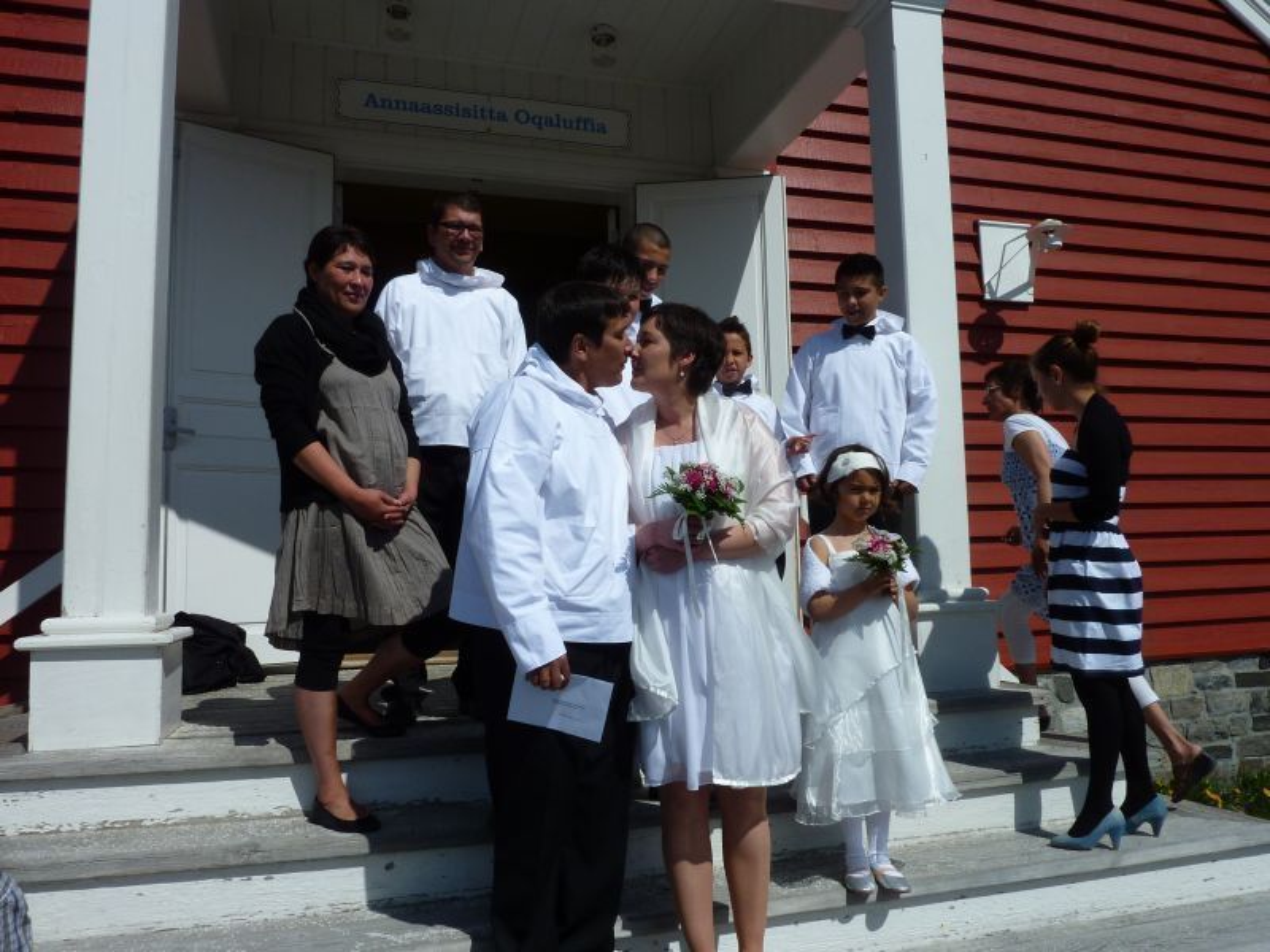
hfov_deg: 69.4
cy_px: 476
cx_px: 635
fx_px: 917
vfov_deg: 54.9
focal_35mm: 25
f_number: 6.3
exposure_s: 1/1000
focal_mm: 4.1
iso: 80
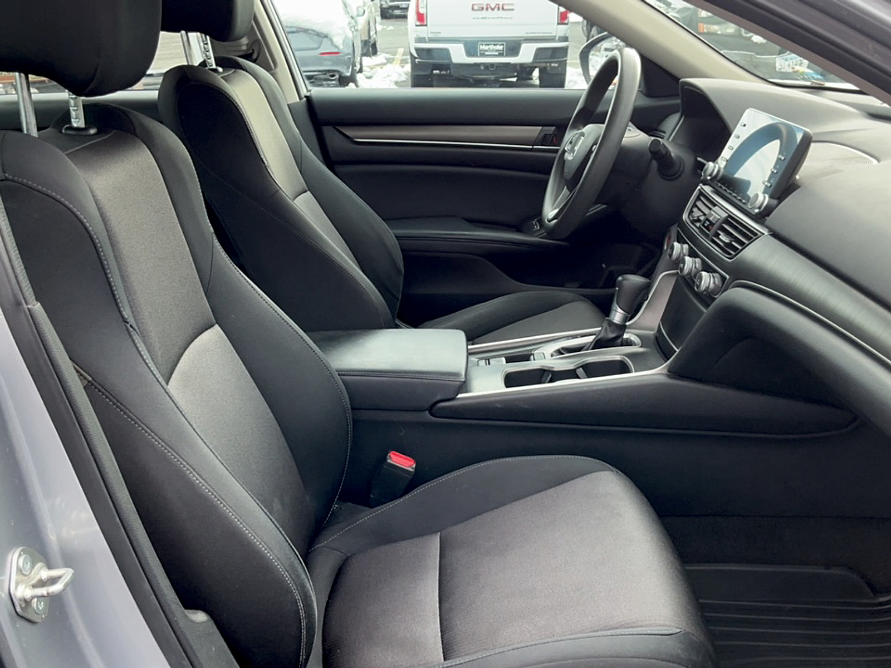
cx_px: 446
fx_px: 772
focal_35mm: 30
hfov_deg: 60.0
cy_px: 334
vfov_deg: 46.8
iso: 25
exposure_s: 1/120
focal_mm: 3
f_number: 1.8
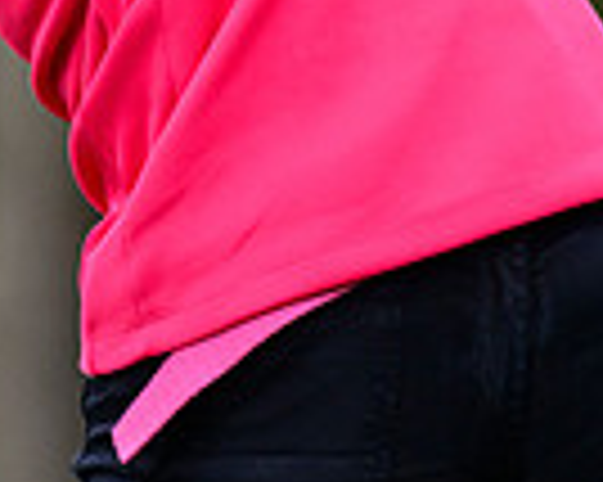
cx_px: -23
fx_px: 33670
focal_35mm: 1888
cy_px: -492
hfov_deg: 1.0
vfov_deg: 0.8
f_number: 5.6
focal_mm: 400
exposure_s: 1/1000
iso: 1250
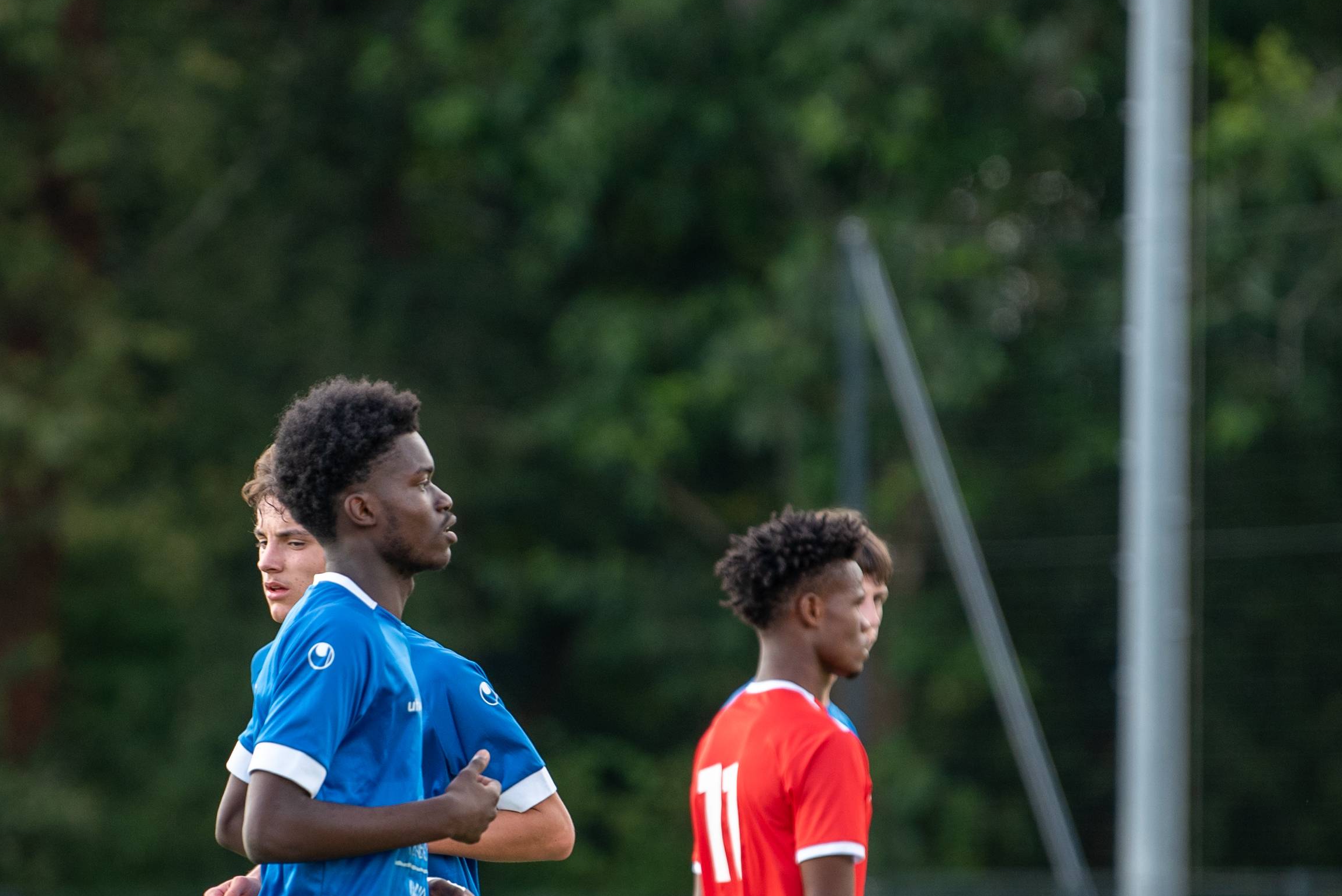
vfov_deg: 2.8
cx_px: 534
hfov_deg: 4.2
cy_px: 674
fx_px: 18086
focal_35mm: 485
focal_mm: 185
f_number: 2.8
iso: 200
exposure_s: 1/1000
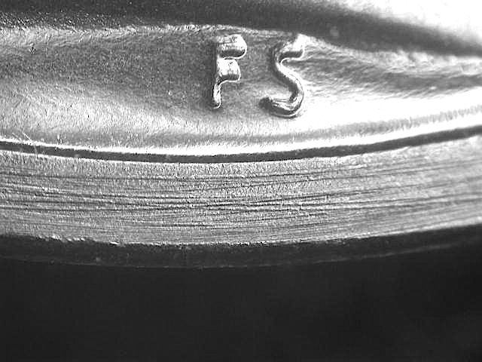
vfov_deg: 11.0
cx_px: 241
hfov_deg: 14.6
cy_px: 181
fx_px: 1880
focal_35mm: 135
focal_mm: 27.9
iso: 100
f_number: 4.7
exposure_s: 1/6.9
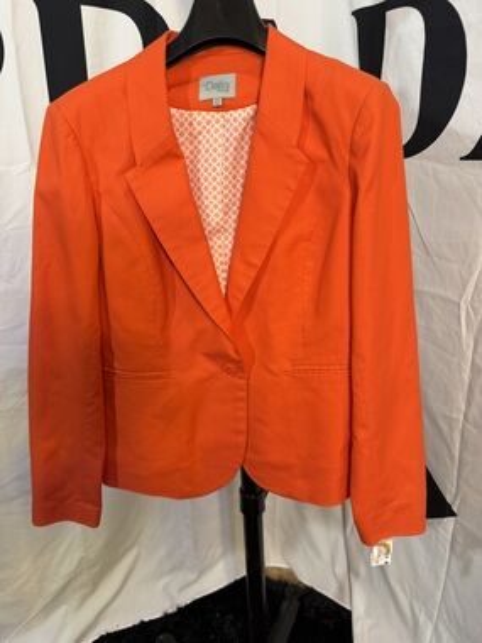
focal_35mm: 24
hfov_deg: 56.8
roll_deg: +2.0
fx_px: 446
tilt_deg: -19.7
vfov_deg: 71.6
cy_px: 322
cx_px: 241
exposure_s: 1/60
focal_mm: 6.76
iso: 125
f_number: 1.78
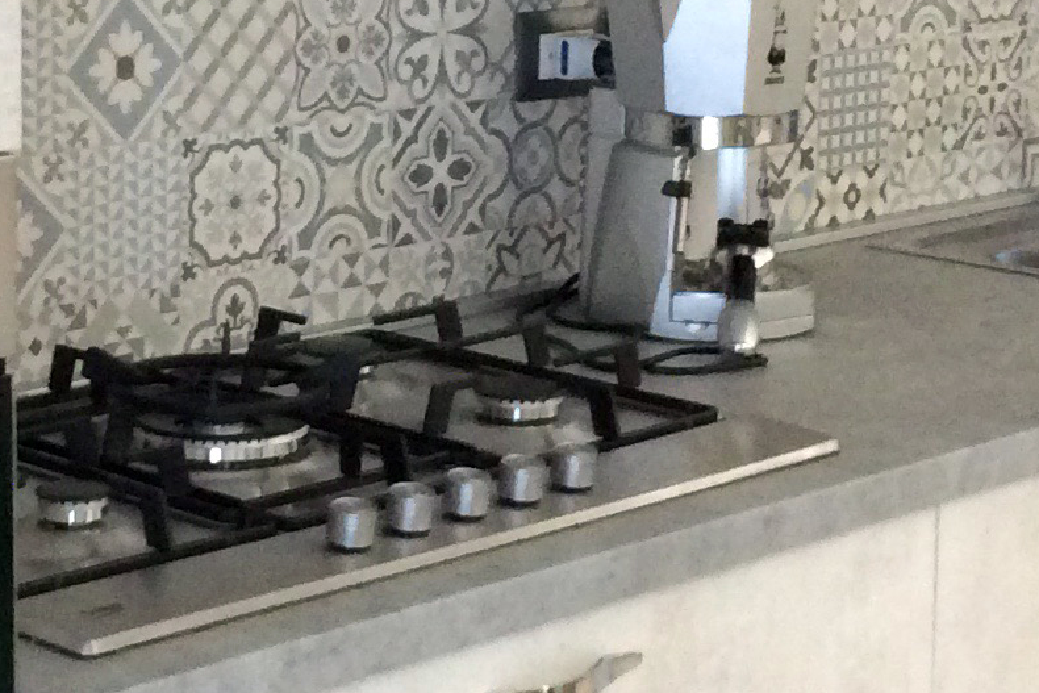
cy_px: 43
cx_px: 301
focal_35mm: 109
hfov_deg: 18.7
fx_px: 3146
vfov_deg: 12.5
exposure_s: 1/25
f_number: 2.4
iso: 200
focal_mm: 3.3
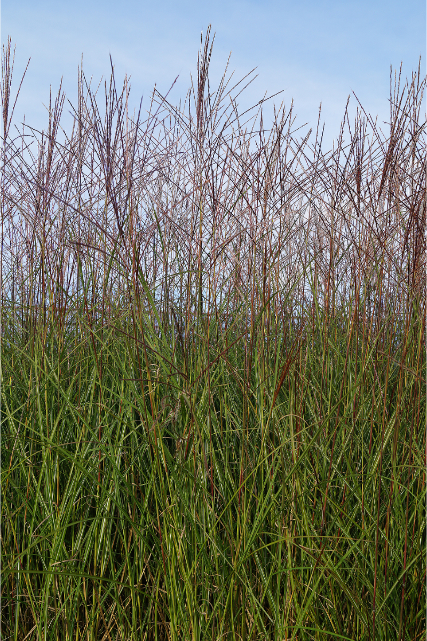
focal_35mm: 36
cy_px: 320
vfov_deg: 53.1
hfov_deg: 36.9
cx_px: 214
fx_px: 640
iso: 100
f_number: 9
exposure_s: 1/125
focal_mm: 24
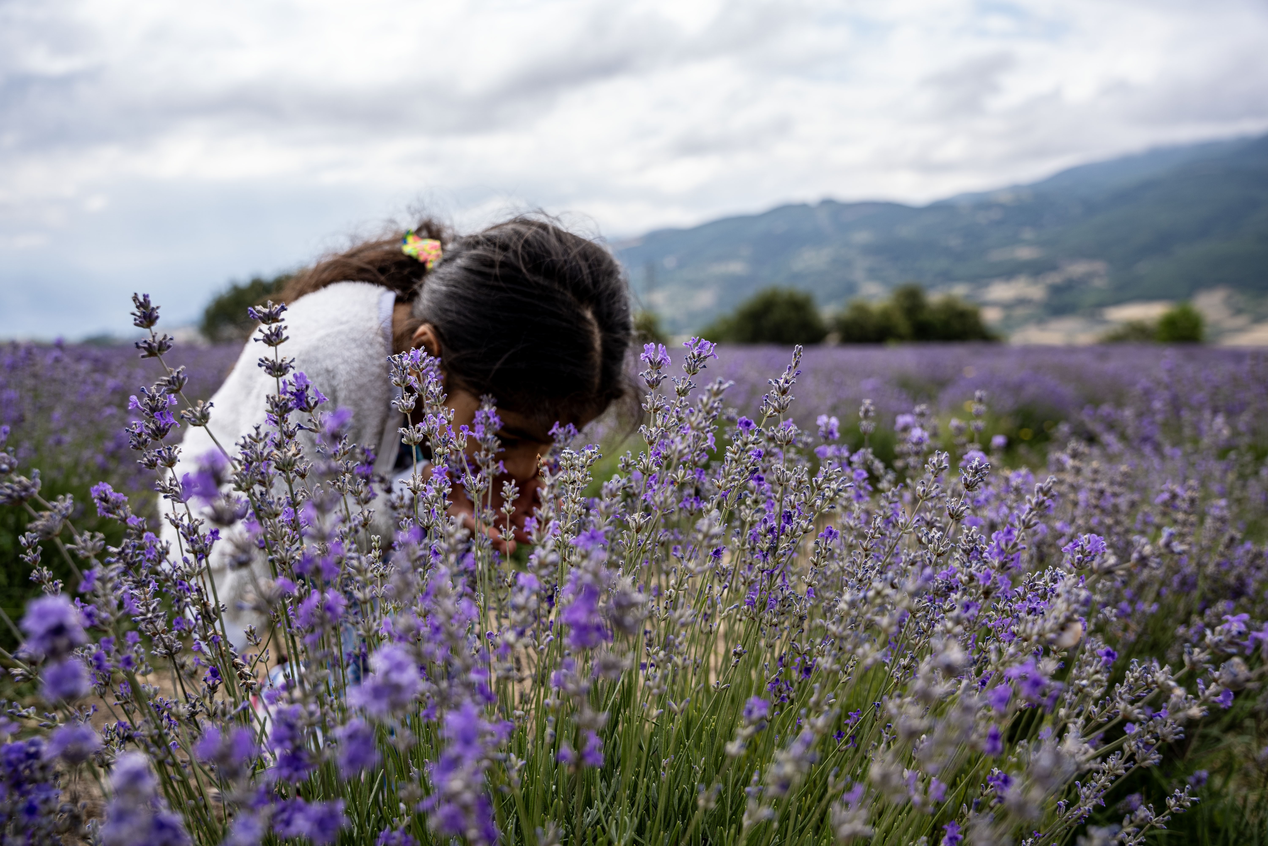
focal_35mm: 32
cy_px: 423
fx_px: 1134
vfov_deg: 40.9
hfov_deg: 58.4
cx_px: 634
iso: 100
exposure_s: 1/500
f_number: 4.5
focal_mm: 32.2
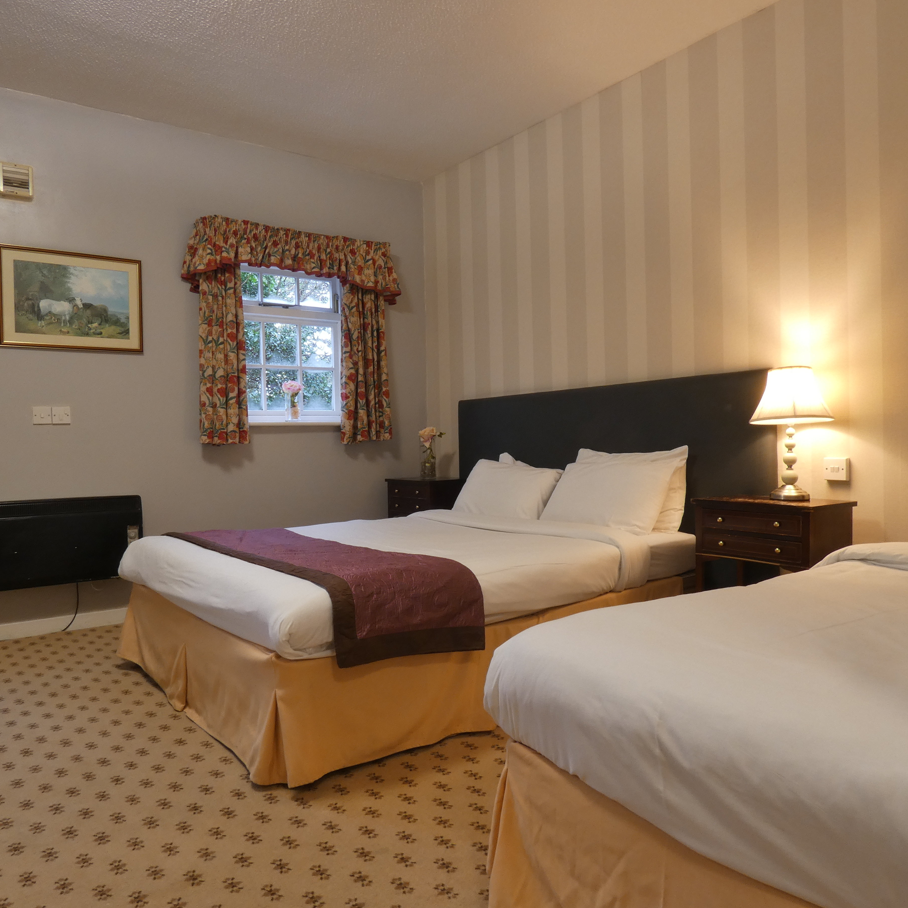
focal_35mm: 24
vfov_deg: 65.0
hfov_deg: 65.0
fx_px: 712
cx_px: 446
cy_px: 457
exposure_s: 1/2
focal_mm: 3.6
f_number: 5.6
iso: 80
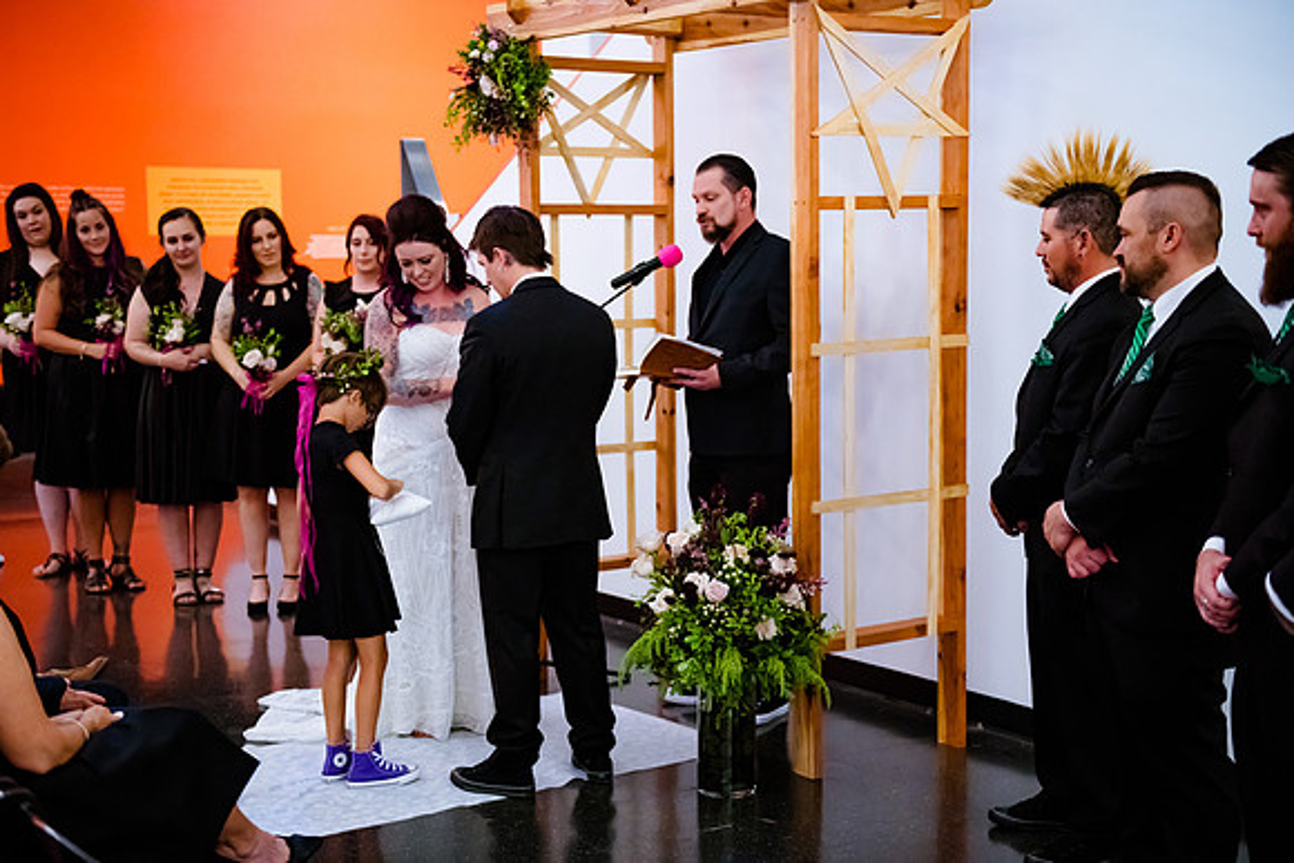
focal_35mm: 53
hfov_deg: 37.5
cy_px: 431
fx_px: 1904
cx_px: 640
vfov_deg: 25.5
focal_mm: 52
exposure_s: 1/250
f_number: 2.8
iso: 4000
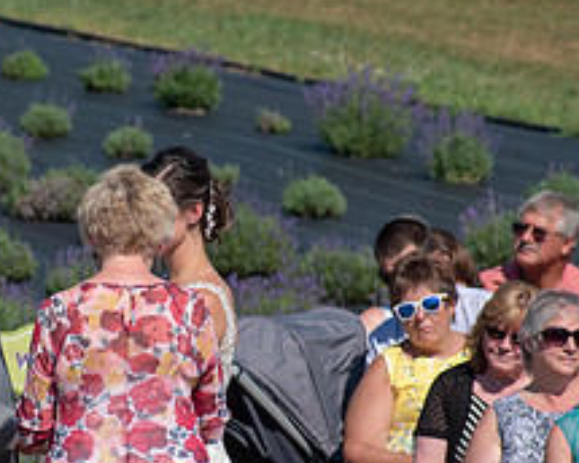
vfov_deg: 2.1
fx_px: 12698
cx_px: 94
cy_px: 335
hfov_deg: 2.6
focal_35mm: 741
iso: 220
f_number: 5.6
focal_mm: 195
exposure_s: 1/2000
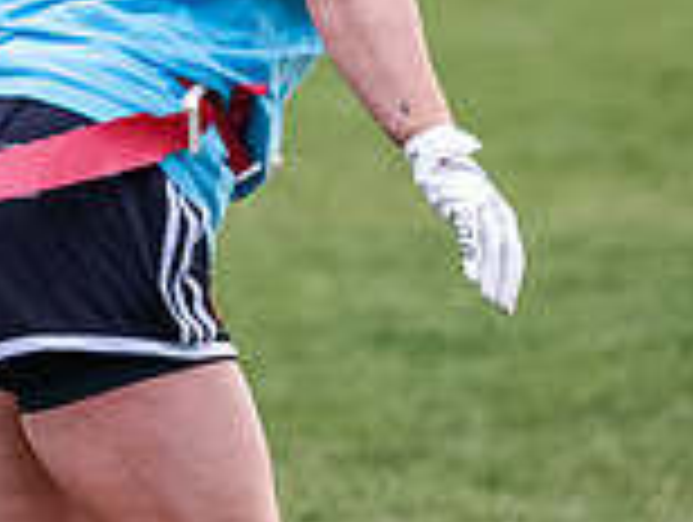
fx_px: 22597
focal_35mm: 1127
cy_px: -146
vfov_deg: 1.3
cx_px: -266
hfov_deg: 1.8
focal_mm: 150
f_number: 2.8
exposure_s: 1/1250
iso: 3200
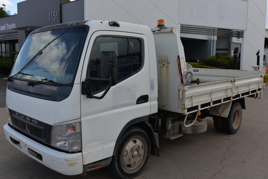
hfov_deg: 54.4
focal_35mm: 35
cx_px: 134
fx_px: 261
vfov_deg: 37.9
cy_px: 90
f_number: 8
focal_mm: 35
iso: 125
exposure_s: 1/250
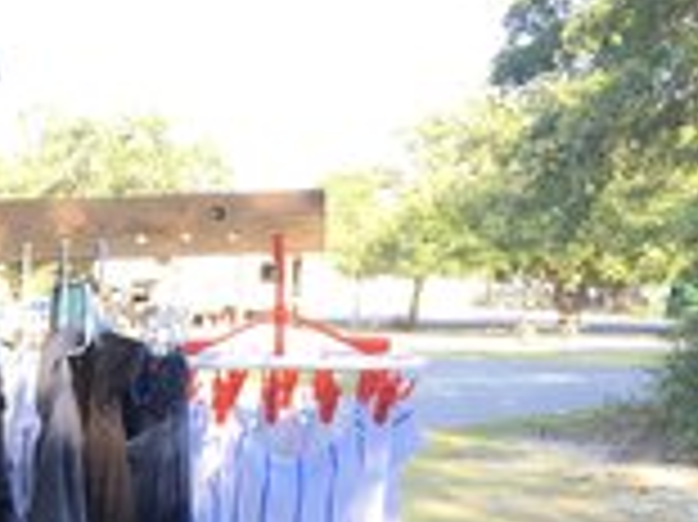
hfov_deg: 24.4
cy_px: 576
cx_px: -54
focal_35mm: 75
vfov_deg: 18.8
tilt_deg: -11.4
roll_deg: -0.6
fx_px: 1511
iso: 25
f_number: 2.2
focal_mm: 4.15
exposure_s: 1/120
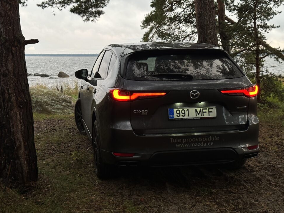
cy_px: 101
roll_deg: +0.2
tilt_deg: -6.3
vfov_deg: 28.6
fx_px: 418
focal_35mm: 51
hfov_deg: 37.5
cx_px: 135
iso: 125
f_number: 1.78
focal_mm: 6.86
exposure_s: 1/60
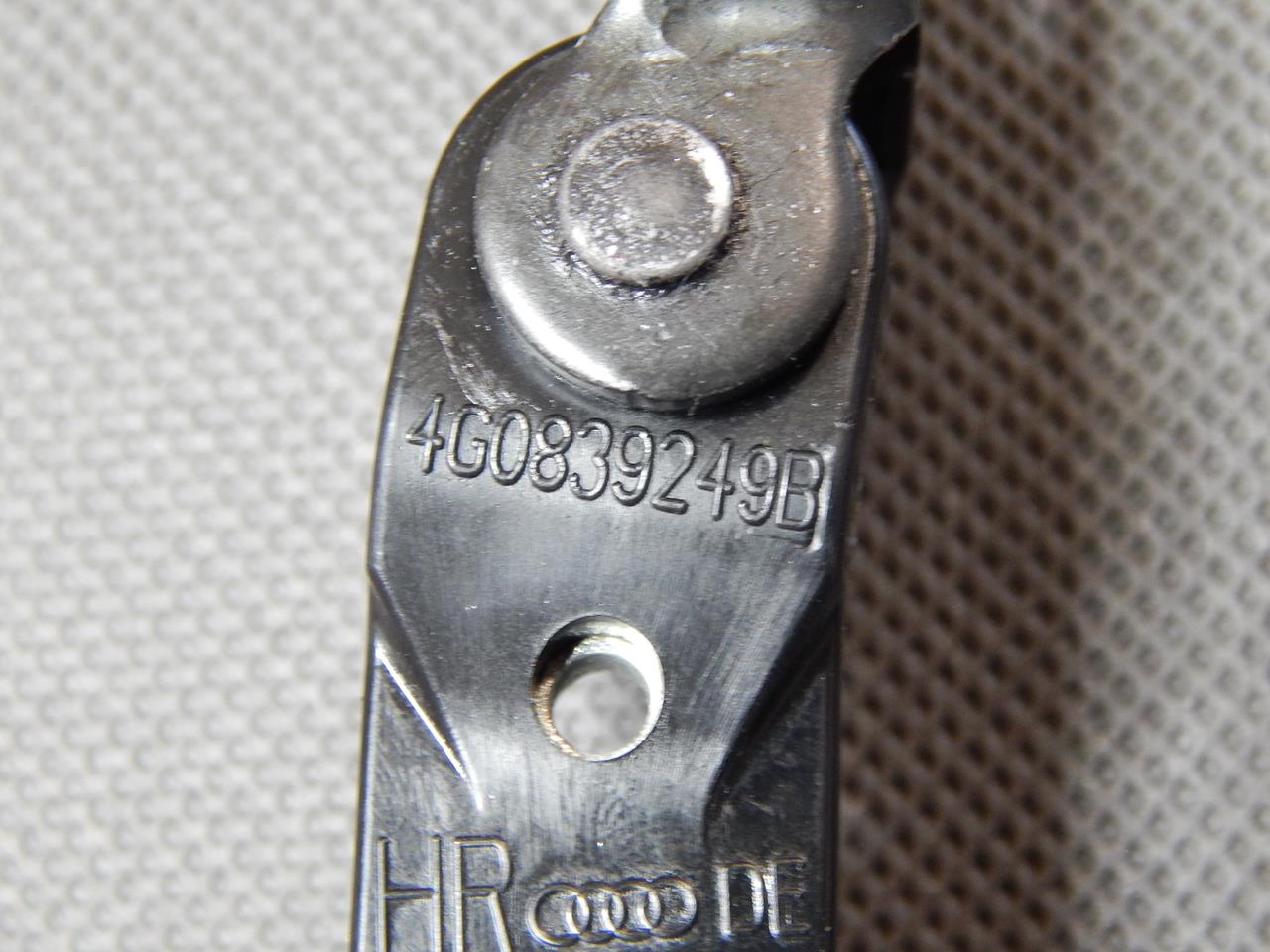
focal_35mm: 76
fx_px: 2788
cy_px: 476
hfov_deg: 25.7
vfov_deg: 19.4
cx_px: 635
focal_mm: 13.5
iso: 400
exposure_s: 1/15
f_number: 4.2
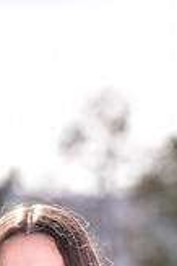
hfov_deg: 1.9
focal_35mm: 709
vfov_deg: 2.9
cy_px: 454
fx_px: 5240
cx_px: 103
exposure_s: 1/250
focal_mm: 200
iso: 100
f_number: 5.6
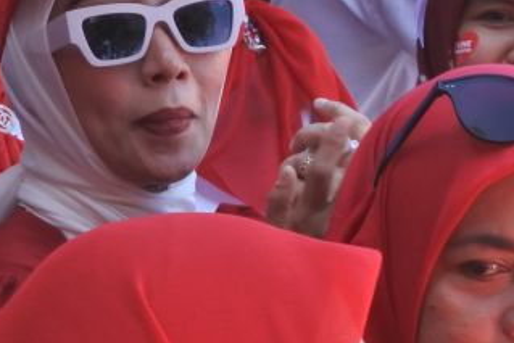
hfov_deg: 8.8
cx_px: -322
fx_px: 3242
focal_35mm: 227
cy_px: 578
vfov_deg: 6.0
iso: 400
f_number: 7.1
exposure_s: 1/125
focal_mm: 19.3
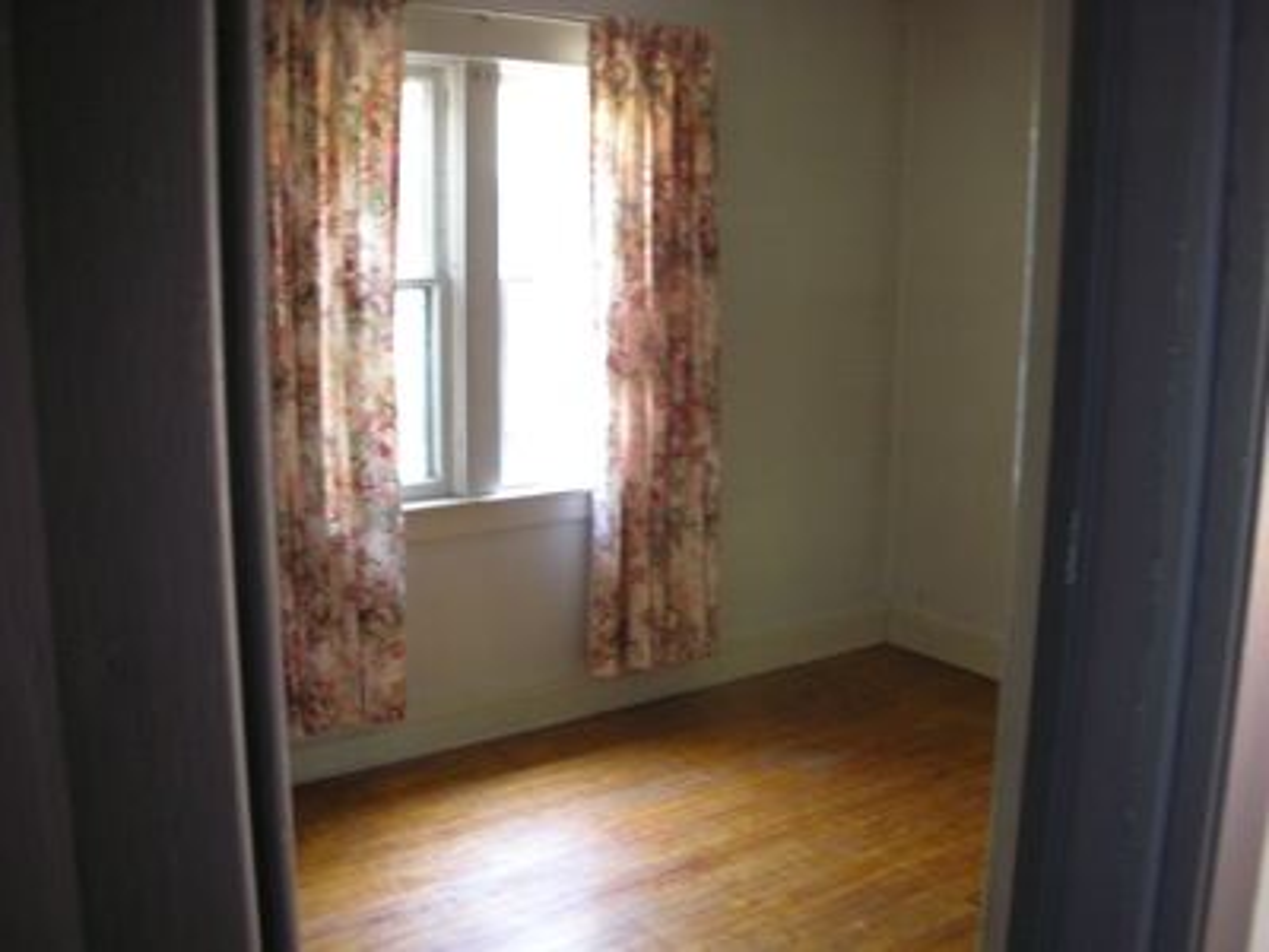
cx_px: 634
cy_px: 476
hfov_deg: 52.6
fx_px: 1283
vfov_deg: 40.7
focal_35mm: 35
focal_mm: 5.8
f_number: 2.8
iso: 217
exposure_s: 1/8.1
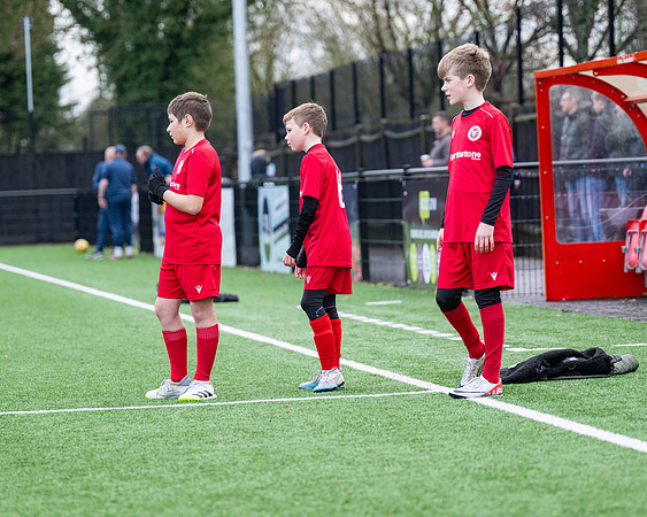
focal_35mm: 179
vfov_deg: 8.6
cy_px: 258
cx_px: 358
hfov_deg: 10.8
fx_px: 3436
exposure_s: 1/1250
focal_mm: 155
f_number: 4
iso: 800
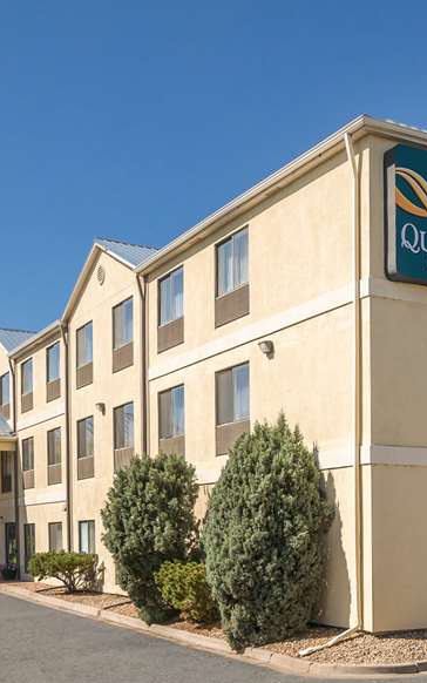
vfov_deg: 45.8
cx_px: 428
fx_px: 806
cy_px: 380
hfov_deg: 27.9
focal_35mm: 43
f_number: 2.8
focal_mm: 11
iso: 100
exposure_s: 1/1500
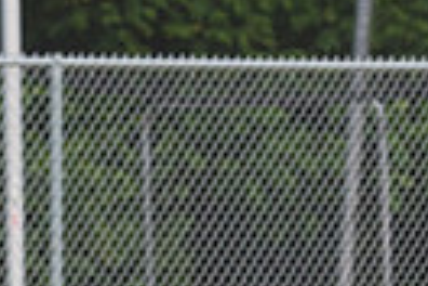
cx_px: 668
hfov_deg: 1.7
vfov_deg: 1.1
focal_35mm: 1215
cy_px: 306
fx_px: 14444
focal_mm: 185
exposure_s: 1/1600
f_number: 5.6
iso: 320
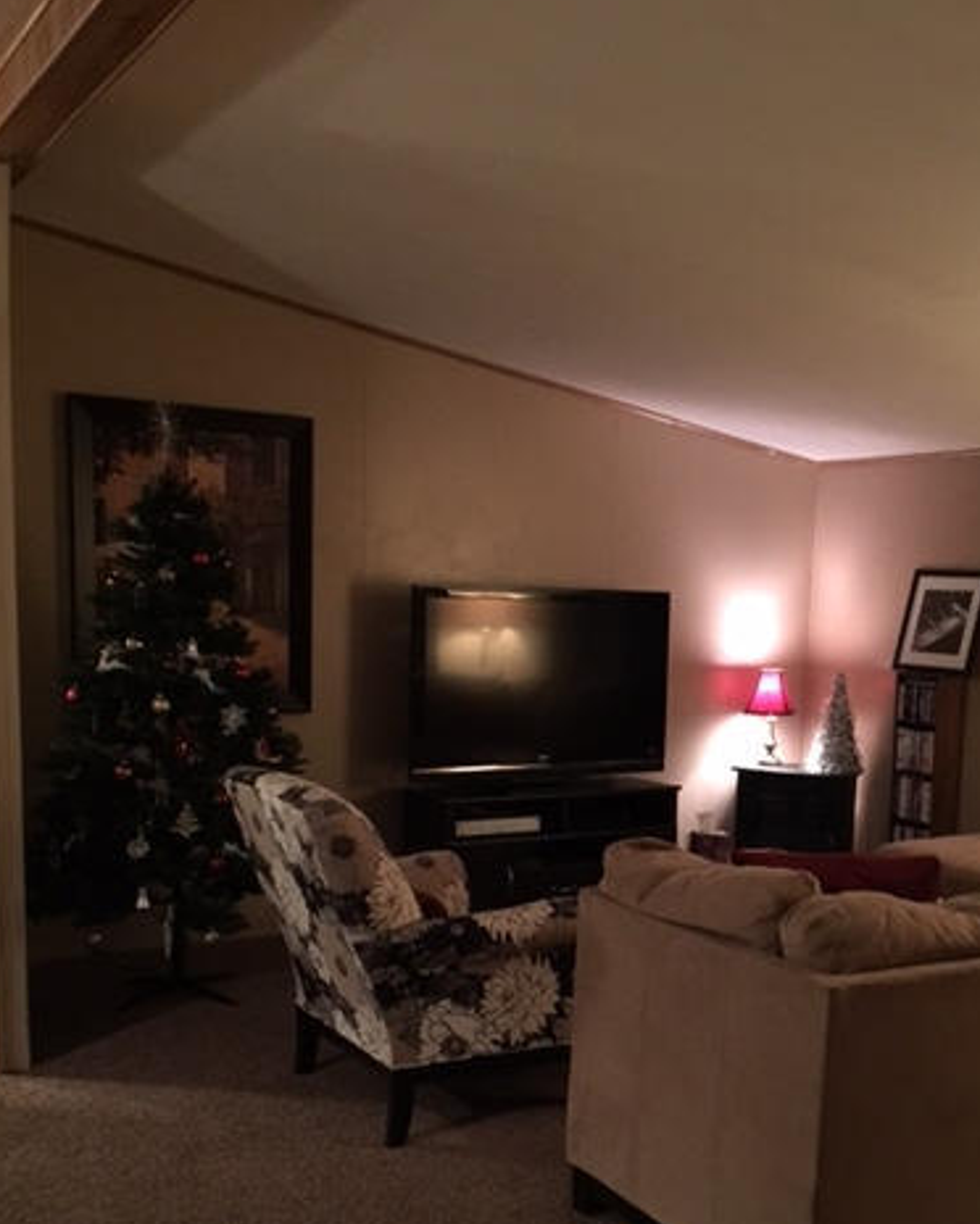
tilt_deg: -7.4
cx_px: 619
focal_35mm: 39
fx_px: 1414
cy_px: 779
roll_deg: -2.0
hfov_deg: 38.0
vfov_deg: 46.4
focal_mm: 4.15
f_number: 2.2
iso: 200
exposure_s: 1/4
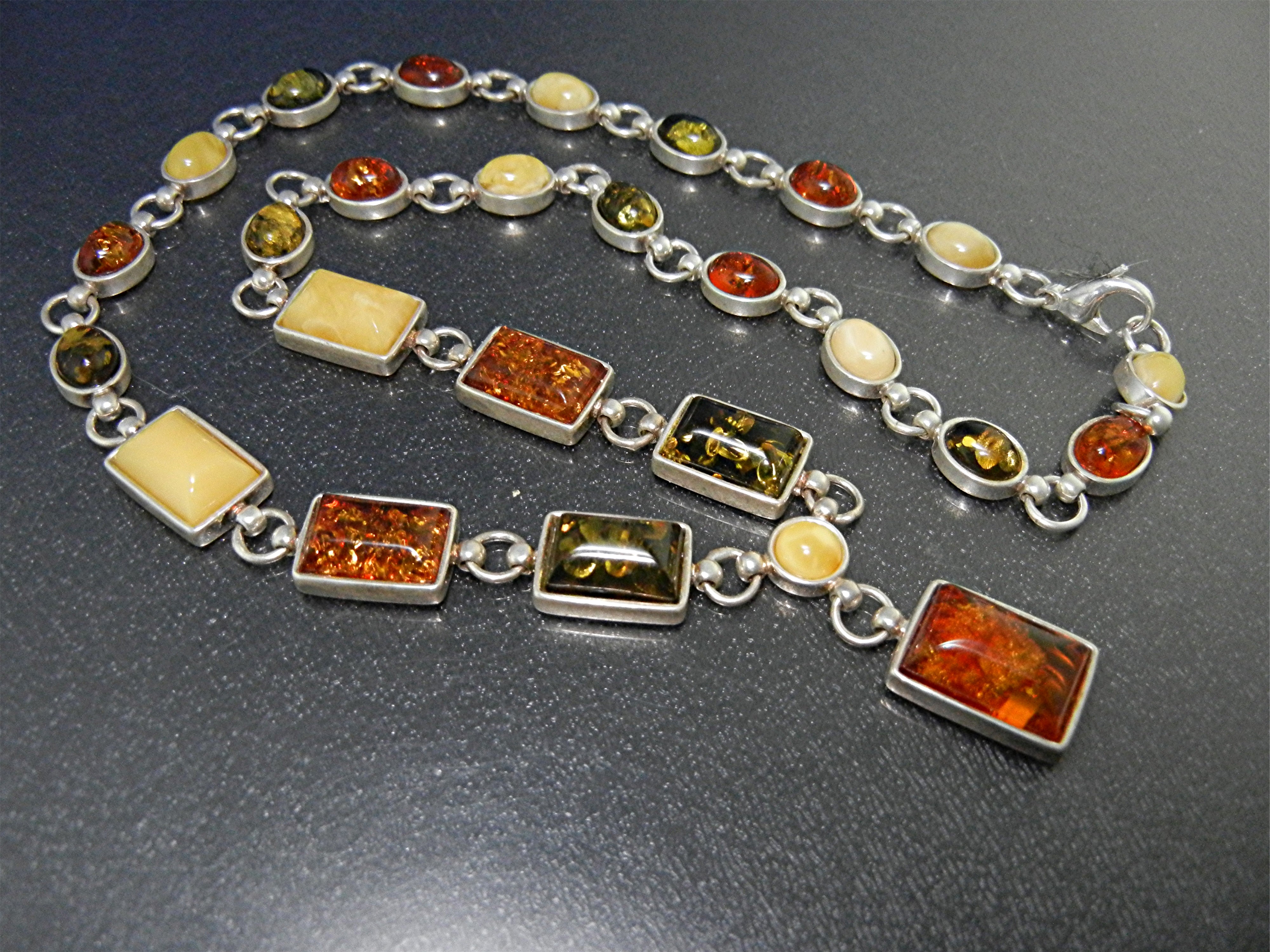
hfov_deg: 54.0
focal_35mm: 34
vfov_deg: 41.8
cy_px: 476
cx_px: 635
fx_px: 1247
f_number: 7.2
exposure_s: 1/30
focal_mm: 6.2
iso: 800
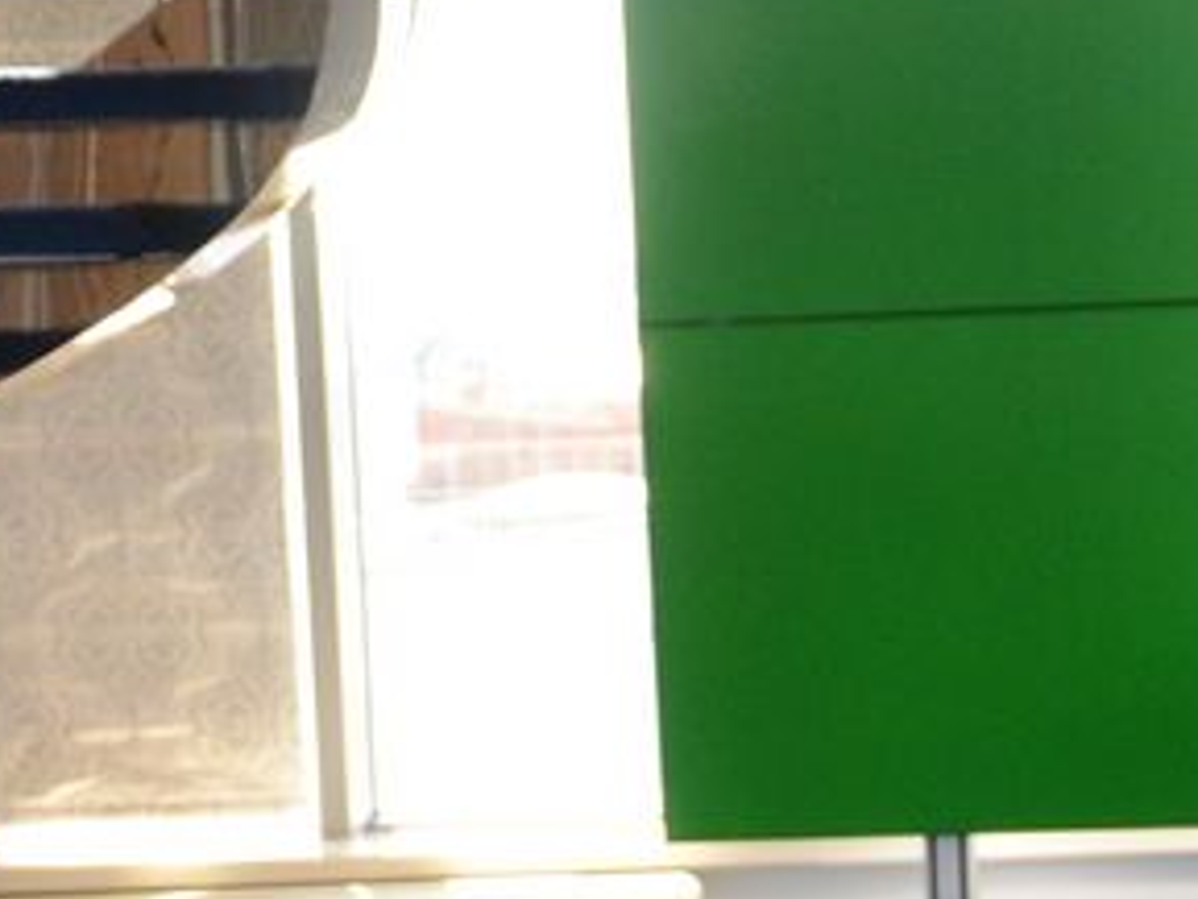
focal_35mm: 174
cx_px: 788
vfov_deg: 8.3
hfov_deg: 11.3
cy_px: 1336
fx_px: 6036
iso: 800
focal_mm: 25
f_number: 5
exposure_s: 1/200
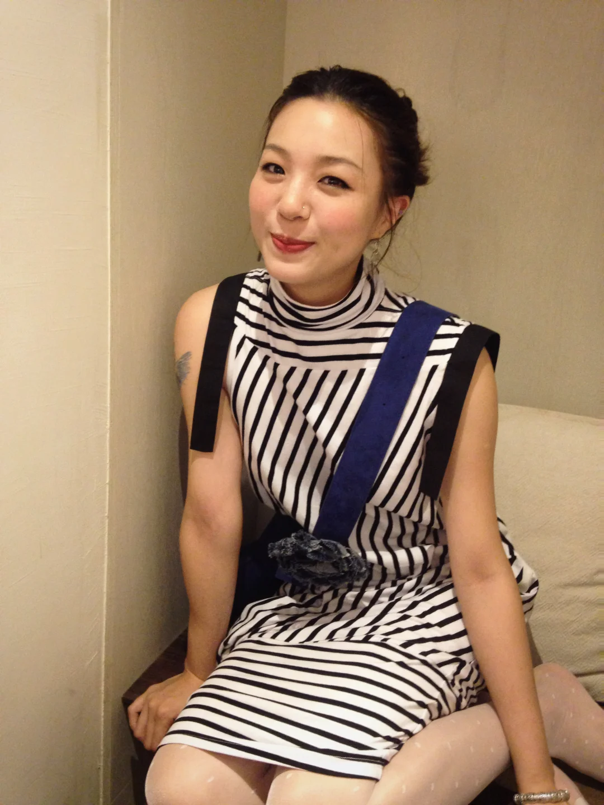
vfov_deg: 55.4
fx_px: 768
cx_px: 302
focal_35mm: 33
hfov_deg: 42.9
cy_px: 402
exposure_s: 1/20
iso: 320
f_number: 2.4
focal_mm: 4.12
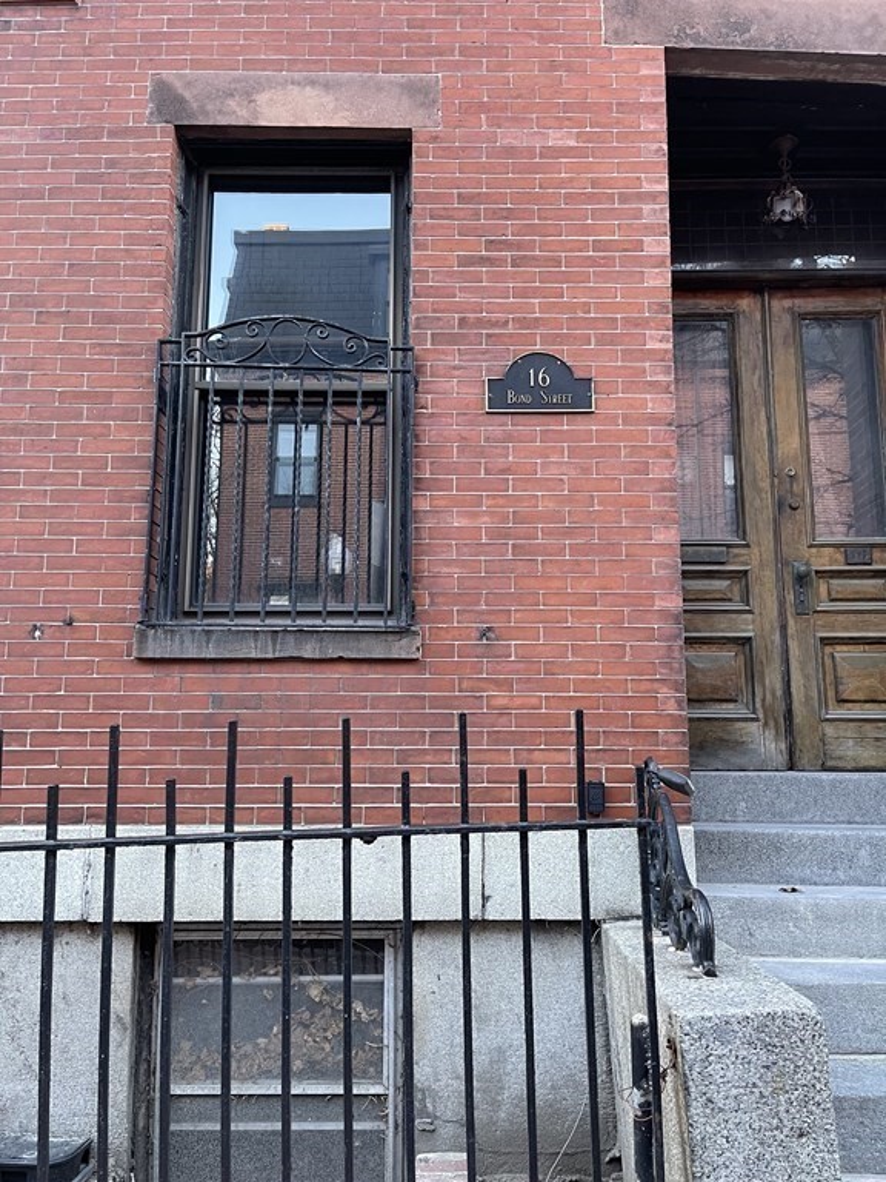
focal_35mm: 26
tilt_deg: +10.9
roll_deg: -0.5
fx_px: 887
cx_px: 443
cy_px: 591
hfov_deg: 53.1
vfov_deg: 67.3
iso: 125
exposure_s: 1/82
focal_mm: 5.1
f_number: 1.6
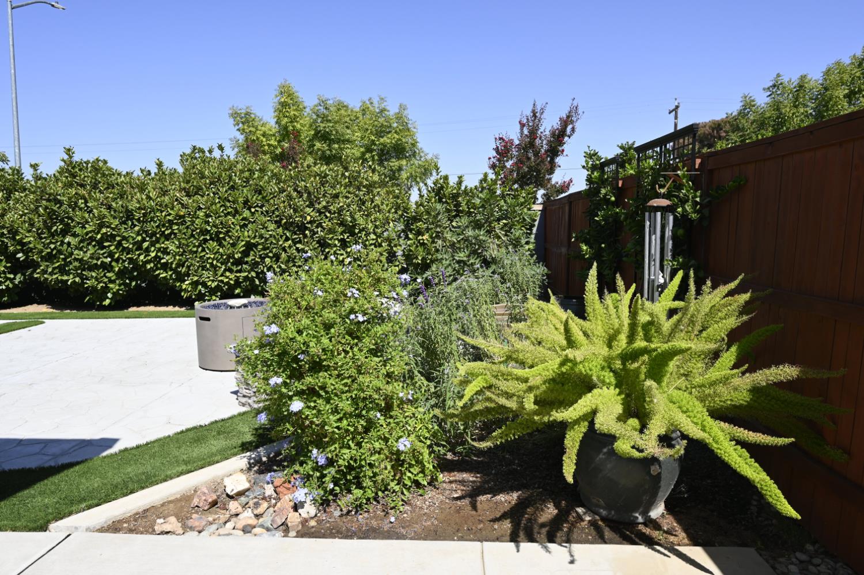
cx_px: 432
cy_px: 288
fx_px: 540
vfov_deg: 56.1
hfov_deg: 77.4
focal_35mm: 22
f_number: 9
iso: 100
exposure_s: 1/200
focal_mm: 22.5
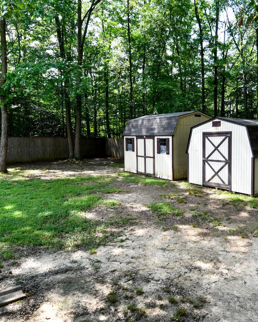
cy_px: 161
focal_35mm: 26
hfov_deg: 53.7
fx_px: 248
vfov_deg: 66.0
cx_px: 174
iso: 360
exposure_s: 1/250
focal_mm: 12
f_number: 5.6
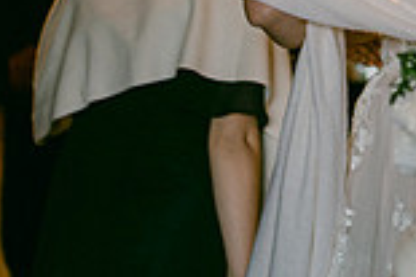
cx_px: 406
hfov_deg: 14.7
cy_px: -153
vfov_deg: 9.6
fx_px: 1593
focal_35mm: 138
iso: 1000
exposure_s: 1/640
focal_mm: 35
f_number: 1.4
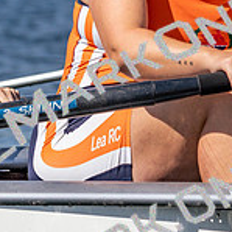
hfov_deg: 2.2
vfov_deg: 2.2
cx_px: 221
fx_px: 5998
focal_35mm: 791
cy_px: -16
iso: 200
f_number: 5.6
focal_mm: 239
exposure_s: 1/2000
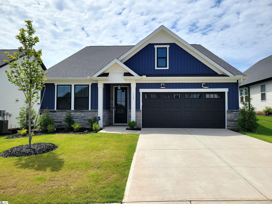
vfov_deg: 53.1
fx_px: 204
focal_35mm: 26
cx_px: 136
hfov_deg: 67.3
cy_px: 102
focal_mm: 5.4
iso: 40
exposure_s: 1/5000
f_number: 1.8
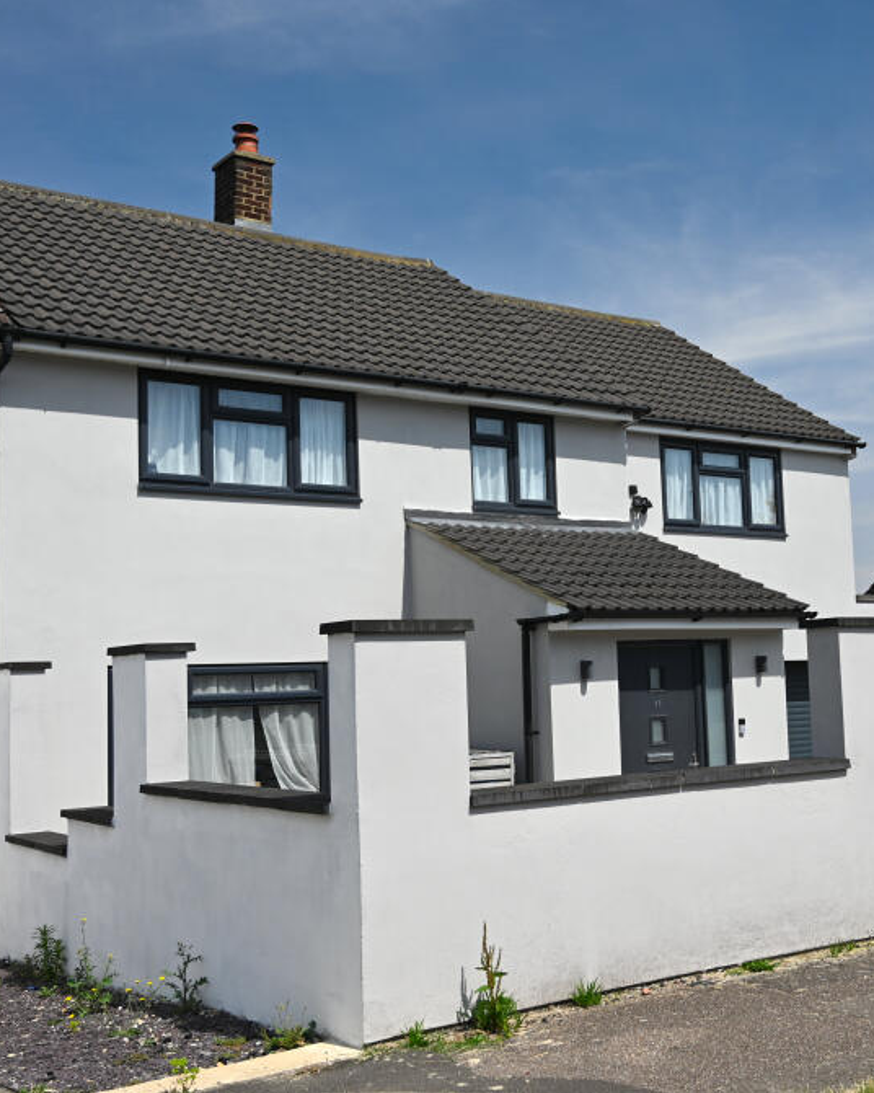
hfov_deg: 34.7
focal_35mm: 43
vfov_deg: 42.9
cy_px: 552
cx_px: 556
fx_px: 1390
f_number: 4
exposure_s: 1/800
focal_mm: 30
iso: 100
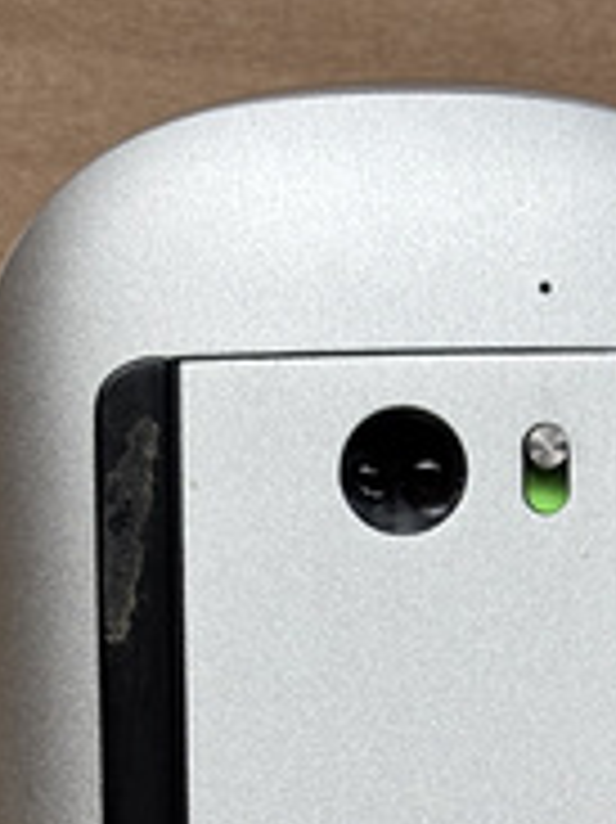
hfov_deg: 10.4
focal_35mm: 142
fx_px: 3373
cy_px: 1072
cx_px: 411
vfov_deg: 13.4
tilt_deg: -89.1
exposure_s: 1/60
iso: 100
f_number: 1.6
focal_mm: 5.96
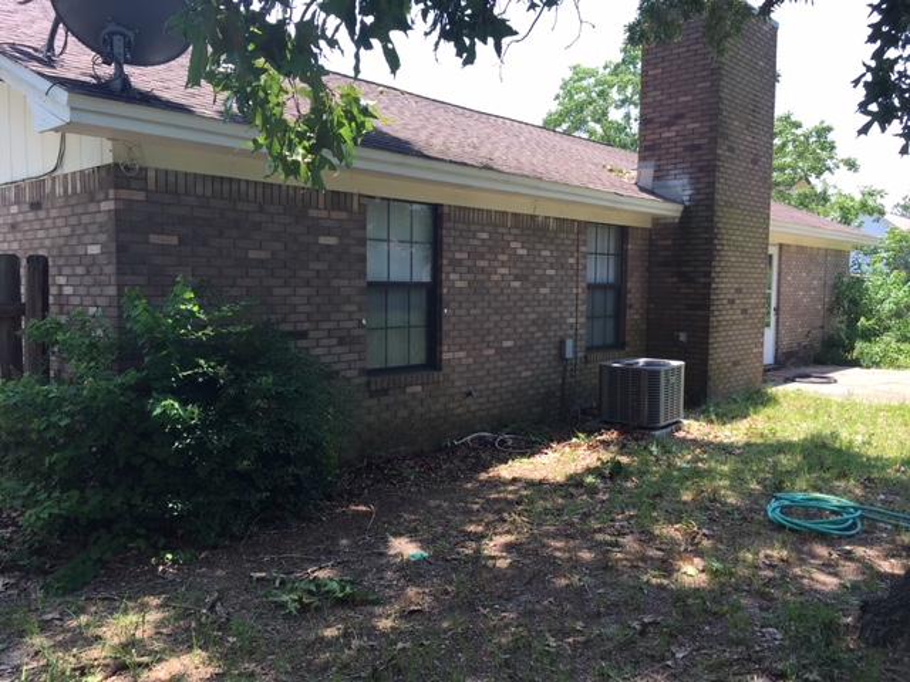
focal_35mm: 29
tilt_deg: -3.8
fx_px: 762
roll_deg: +0.4
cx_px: 455
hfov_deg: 61.7
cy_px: 341
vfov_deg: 48.2
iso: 25
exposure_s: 1/281
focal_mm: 4.15
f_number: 2.2
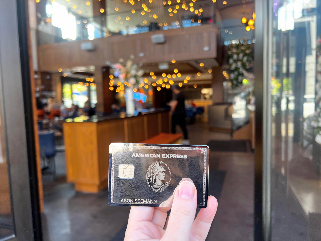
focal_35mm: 26
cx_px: 160
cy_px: 120
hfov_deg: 67.3
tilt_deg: -5.2
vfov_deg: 53.1
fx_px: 241
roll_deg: +1.9
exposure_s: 1/120
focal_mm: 5.7
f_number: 1.5
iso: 100
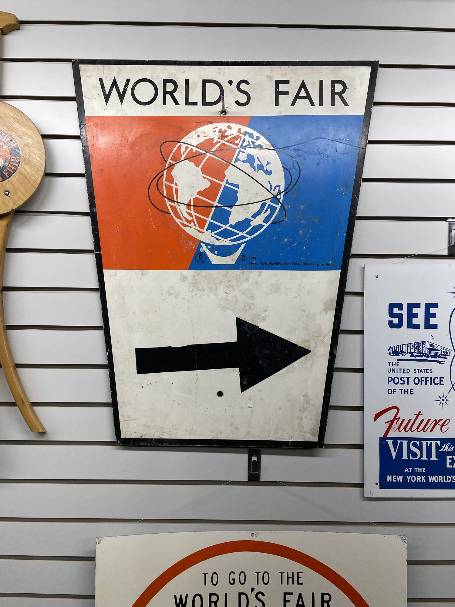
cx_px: 228
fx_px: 456
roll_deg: -0.4
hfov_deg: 53.1
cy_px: 304
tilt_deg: +0.4
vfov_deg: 67.3
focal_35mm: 26
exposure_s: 1/120
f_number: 1.6
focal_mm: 4.2
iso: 64
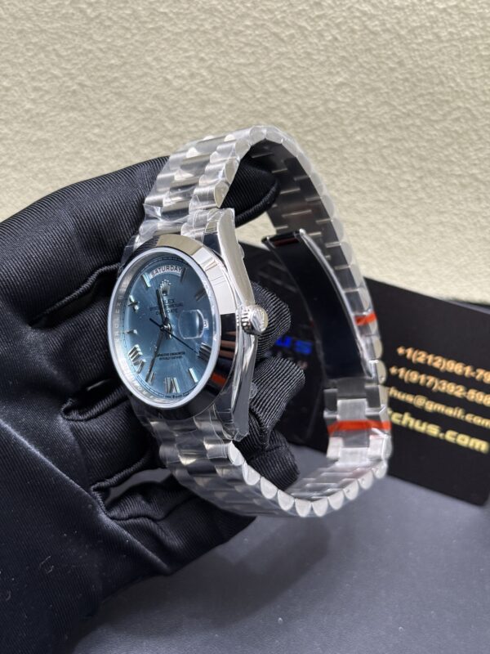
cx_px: 245
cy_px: 327
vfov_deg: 39.7
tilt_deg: -38.8
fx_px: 906
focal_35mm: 48
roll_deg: -7.1
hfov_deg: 30.3
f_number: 1.78
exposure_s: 1/60
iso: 250
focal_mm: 6.76
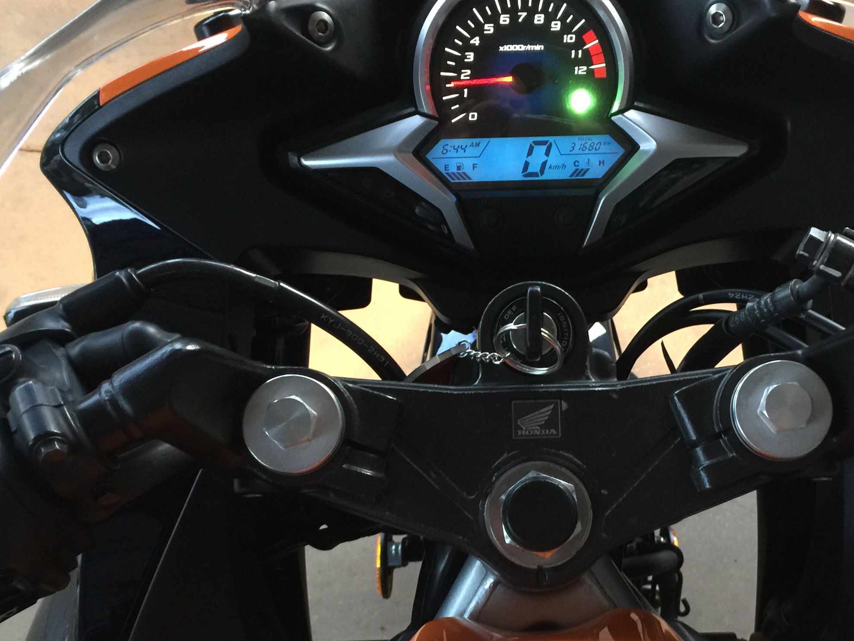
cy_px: 435
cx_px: 523
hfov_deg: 39.4
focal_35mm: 48
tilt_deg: -55.9
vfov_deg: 30.0
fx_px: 1184
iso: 80
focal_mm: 4.15
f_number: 2.2
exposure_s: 1/4
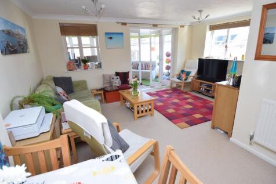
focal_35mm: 18
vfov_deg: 67.3
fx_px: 138
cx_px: 138
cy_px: 92
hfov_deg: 90.0
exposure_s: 1/125
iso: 400
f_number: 5.6
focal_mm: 12
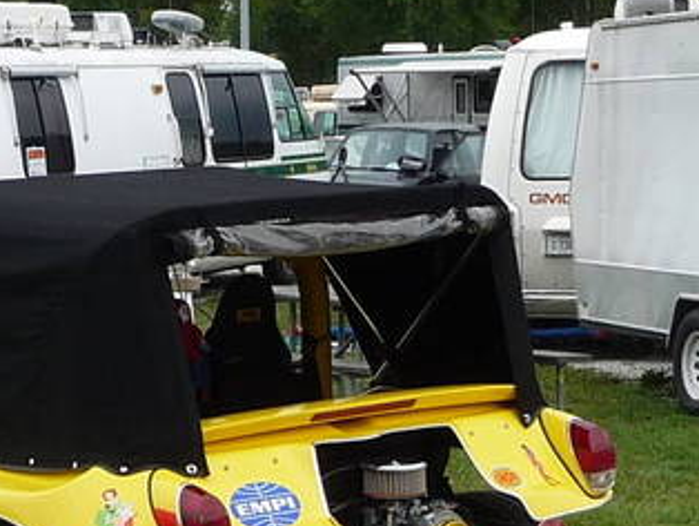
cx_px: 111
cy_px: 274
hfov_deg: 15.1
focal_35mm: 129
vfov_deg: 11.5
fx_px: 2607
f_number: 3.4
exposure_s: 1/320
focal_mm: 5
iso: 100
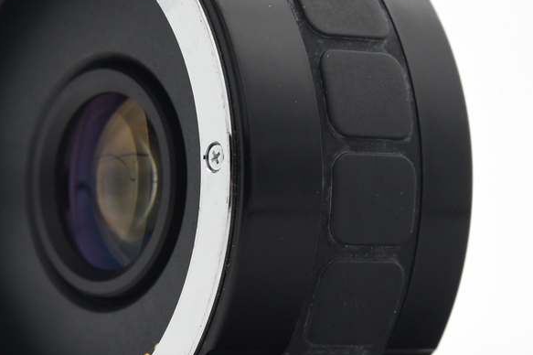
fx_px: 4572
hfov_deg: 6.7
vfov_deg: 4.4
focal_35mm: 309
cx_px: 194
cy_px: 179
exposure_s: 1/160
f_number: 8
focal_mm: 80
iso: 1000
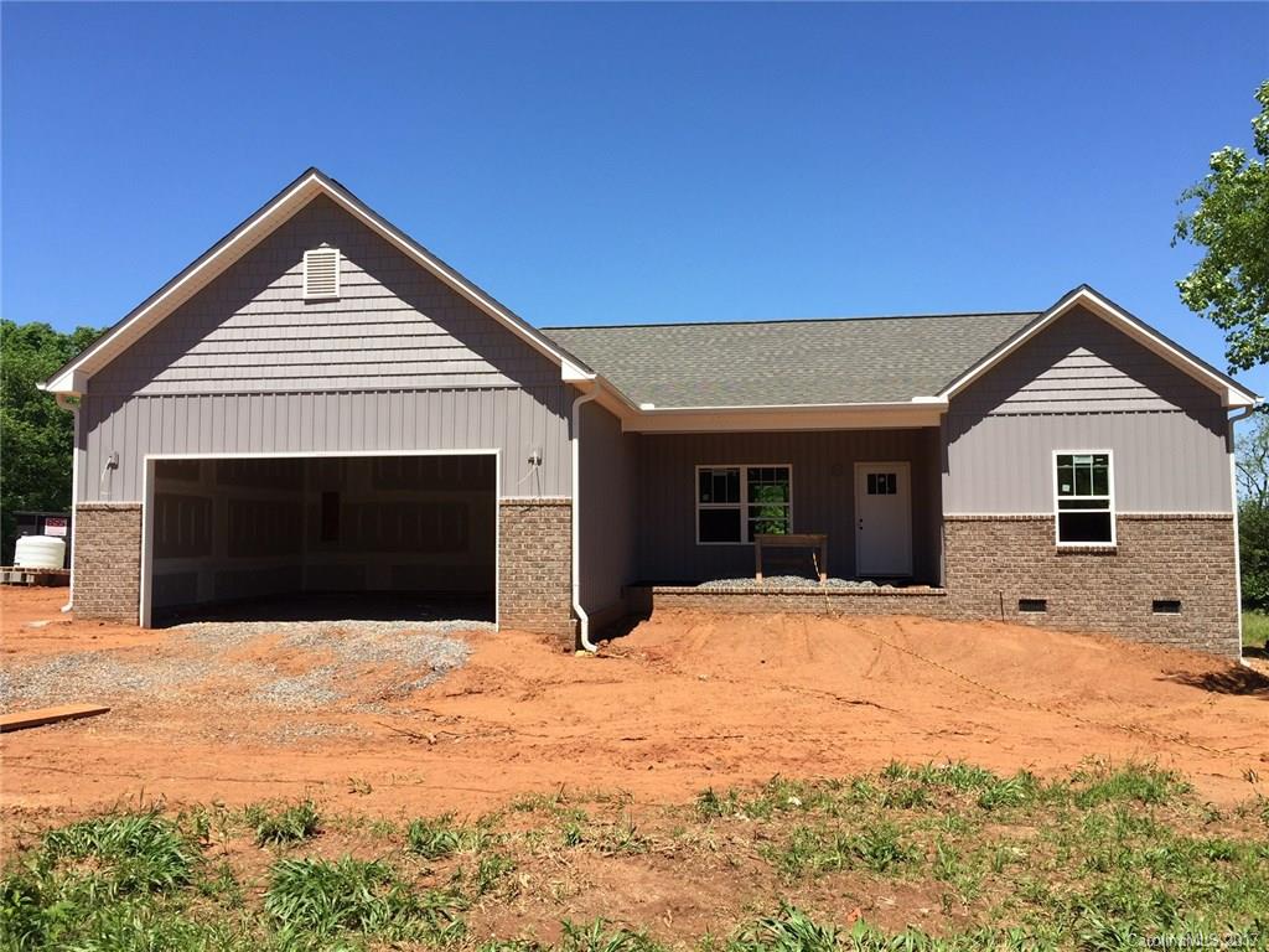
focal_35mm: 29
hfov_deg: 61.7
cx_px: 634
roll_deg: -0.2
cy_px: 476
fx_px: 1063
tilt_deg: +3.0
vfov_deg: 48.2
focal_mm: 4.15
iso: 32
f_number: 2.2
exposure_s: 1/1412
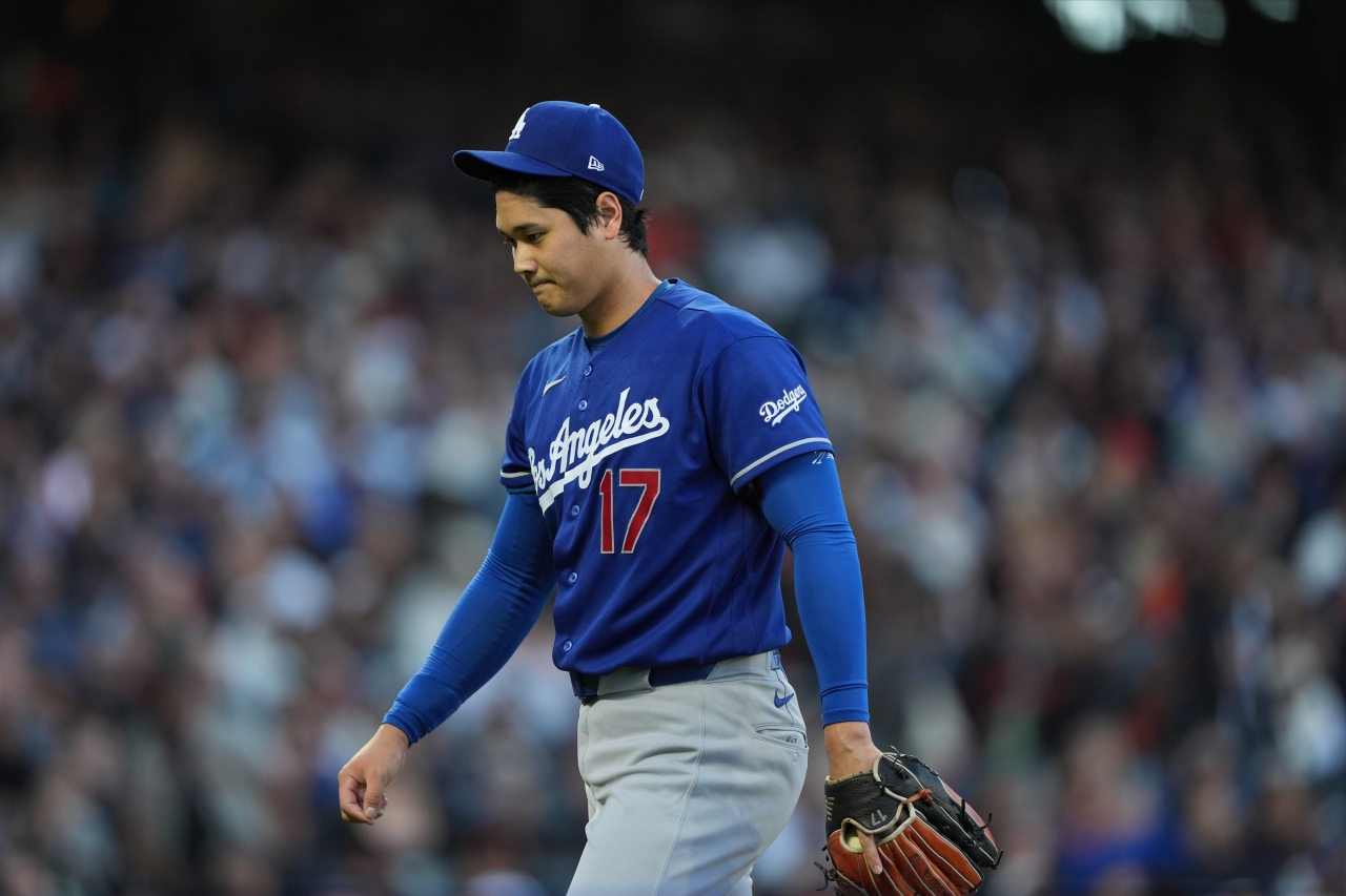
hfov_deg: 5.2
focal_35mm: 400
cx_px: 673
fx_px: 14953
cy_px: 448
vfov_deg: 3.4
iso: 1000
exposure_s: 1/2000
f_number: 2.8
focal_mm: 400
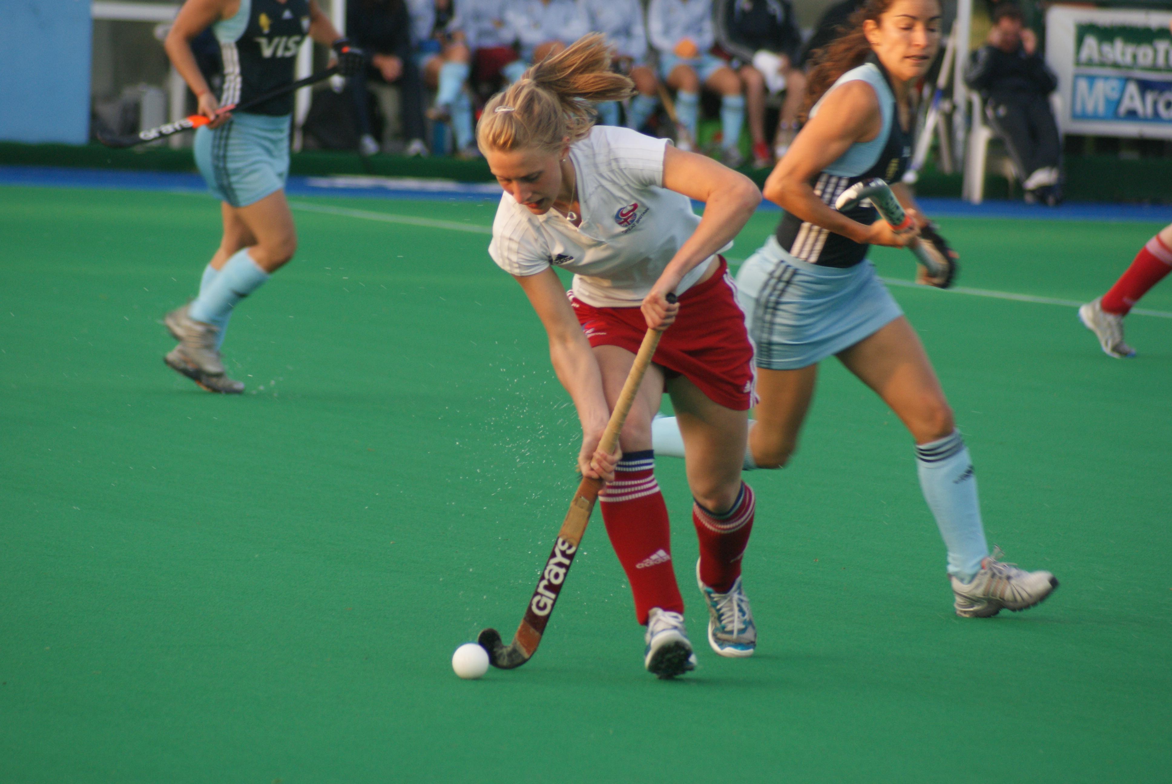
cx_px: 586
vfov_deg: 4.4
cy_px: 392
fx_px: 10267
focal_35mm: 315
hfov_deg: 6.5
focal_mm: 210
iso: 400
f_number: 5.6
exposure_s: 1/250
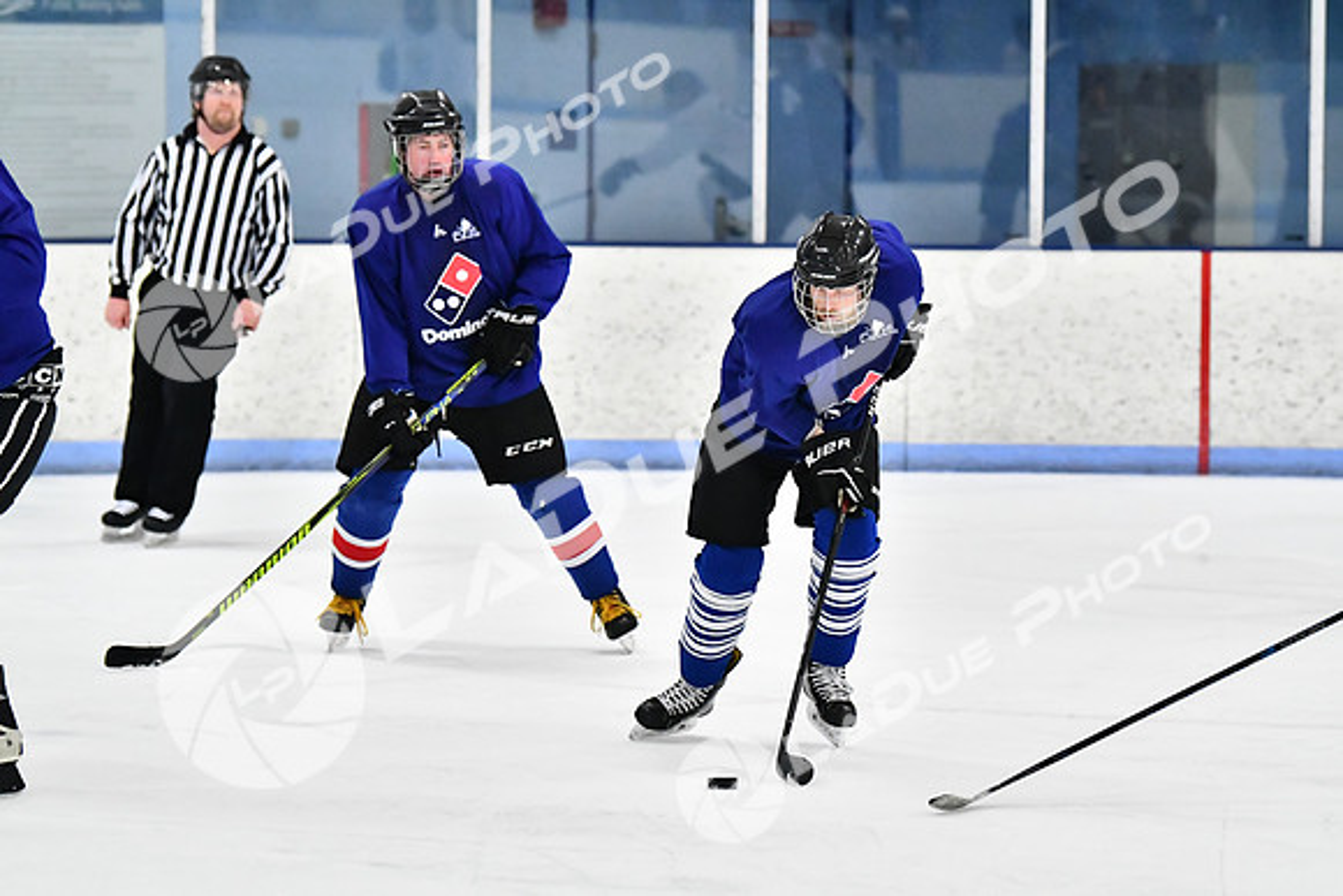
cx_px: 672
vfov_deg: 7.0
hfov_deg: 10.5
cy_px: 448
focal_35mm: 195
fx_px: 7276
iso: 6400
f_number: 3.2
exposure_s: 1/1250
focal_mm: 130
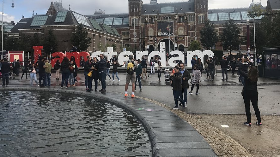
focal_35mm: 31
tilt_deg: +1.9
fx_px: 230
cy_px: 51
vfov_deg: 37.3
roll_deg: +0.8
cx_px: 141
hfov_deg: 62.6
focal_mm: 3.99
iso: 20
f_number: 1.8
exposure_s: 1/2179
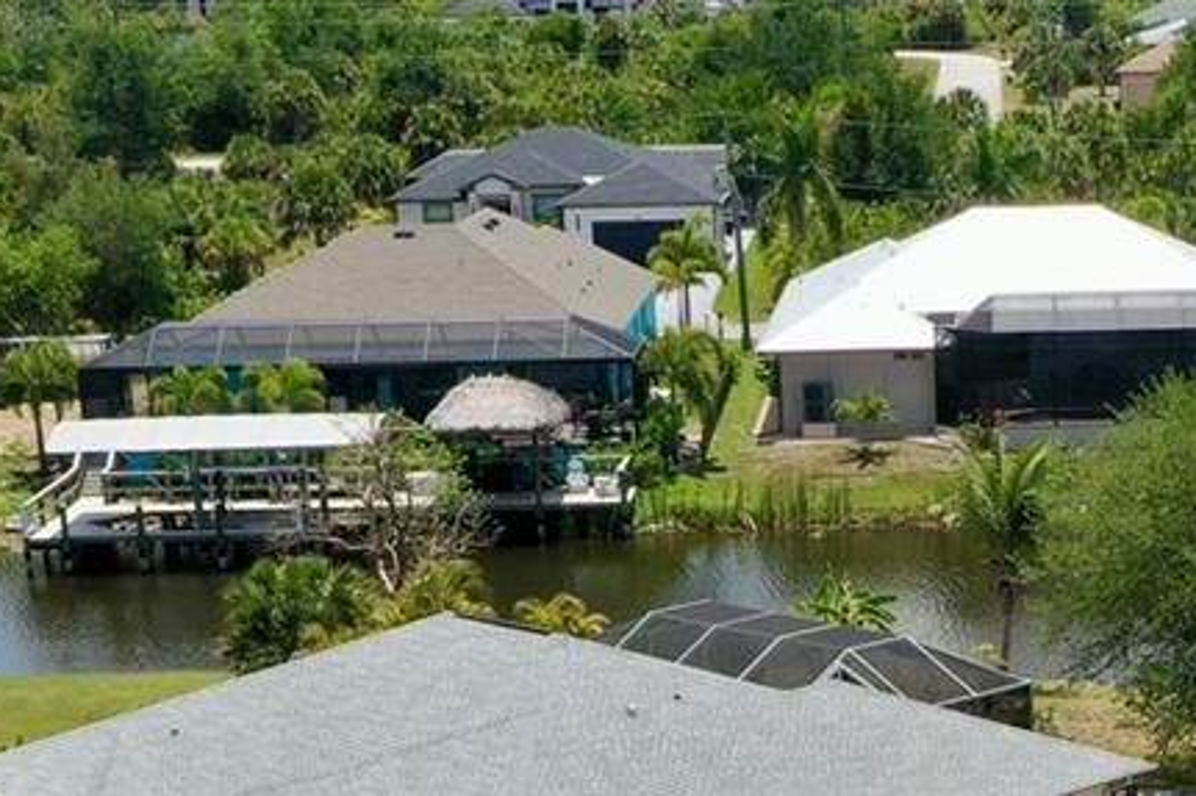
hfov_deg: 19.4
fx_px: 3454
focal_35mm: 104
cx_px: 1005
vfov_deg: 12.6
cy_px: 1123
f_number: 6.3
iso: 100
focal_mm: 10.26
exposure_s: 1/500
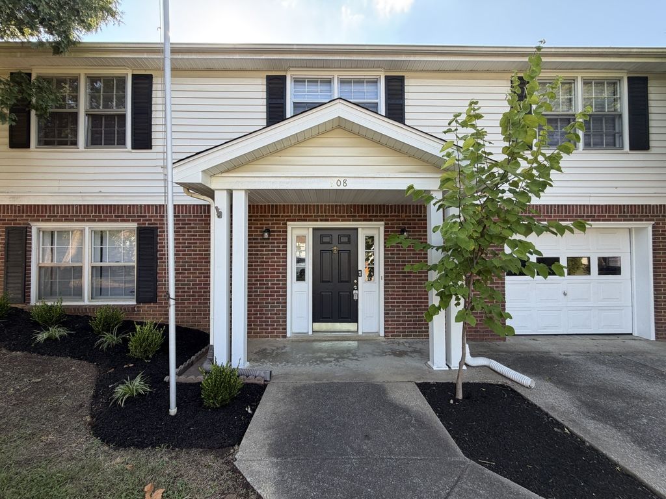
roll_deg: +0.6
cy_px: 250
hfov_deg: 102.1
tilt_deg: +0.7
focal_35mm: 14
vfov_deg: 85.7
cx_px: 333
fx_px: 269
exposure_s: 1/218
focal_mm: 2.22
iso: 40
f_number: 2.2
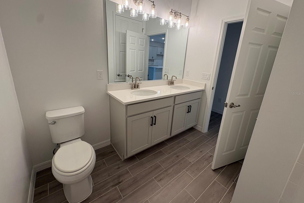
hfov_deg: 100.4
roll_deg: -3.2
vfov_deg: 77.2
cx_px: 153
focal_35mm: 15
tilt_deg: -15.4
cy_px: 93
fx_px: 127
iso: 80
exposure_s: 1/120
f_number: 2.2
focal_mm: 2.22
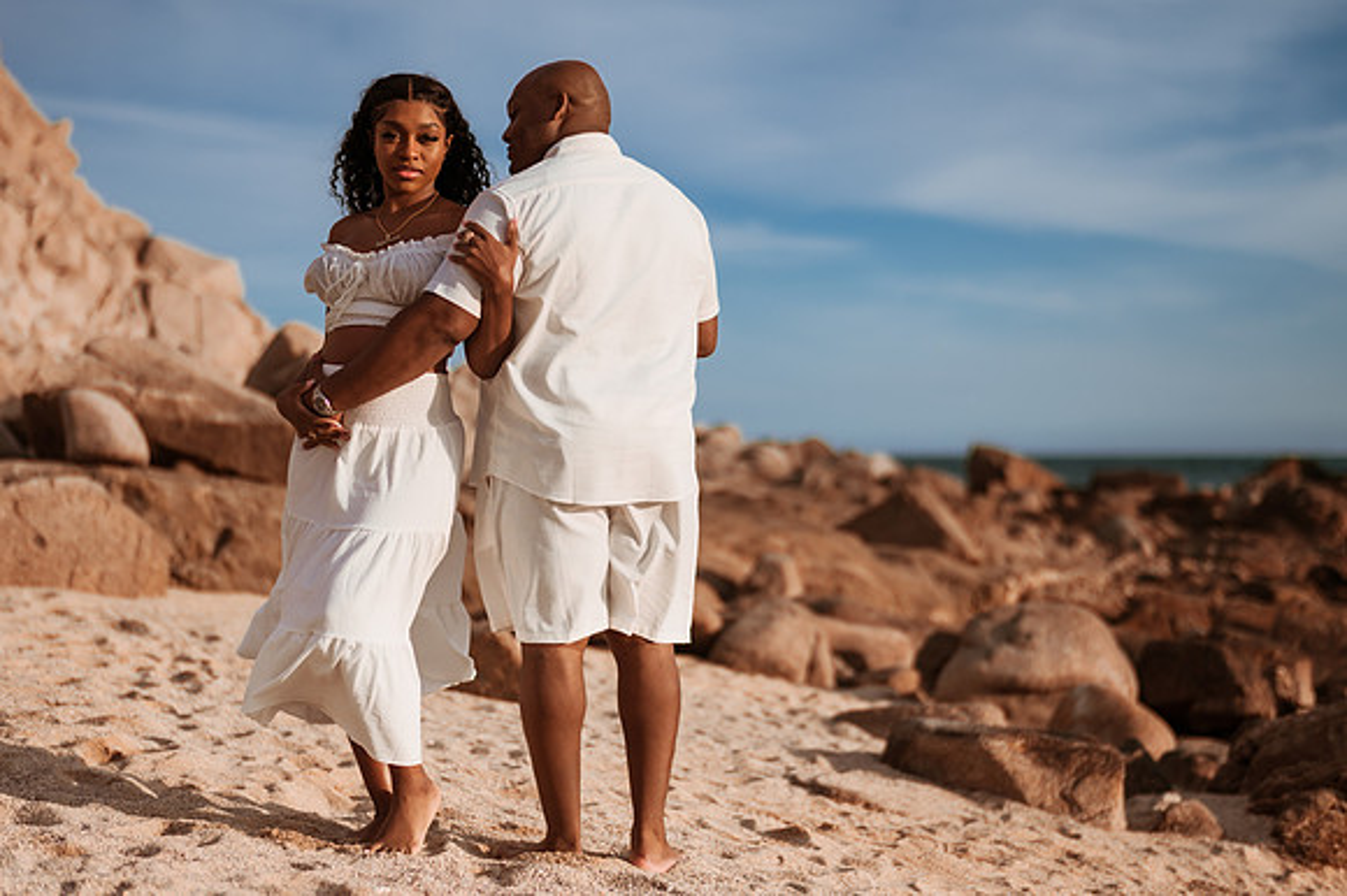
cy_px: 448
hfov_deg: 32.6
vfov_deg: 22.0
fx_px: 2305
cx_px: 674
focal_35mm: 62
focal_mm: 58
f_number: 1.8
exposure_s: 1/8000
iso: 64
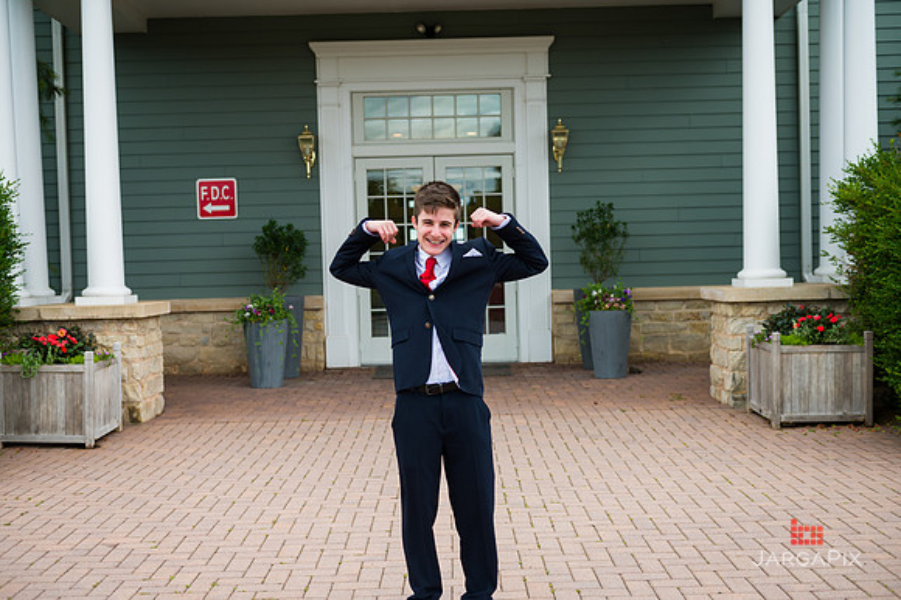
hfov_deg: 44.5
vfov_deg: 30.5
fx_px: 1101
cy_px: 300
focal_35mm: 44
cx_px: 450
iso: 200
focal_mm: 44
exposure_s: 1/800
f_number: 4
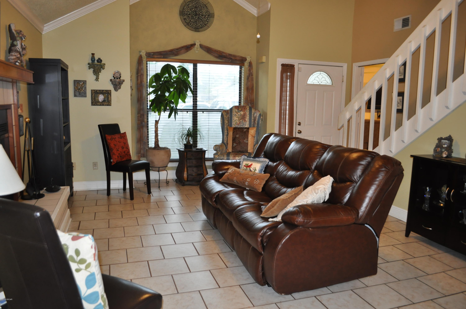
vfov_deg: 47.8
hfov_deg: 67.4
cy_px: 154
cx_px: 233
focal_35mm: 27
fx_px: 349
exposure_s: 1/60
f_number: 3.5
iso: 800
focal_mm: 18
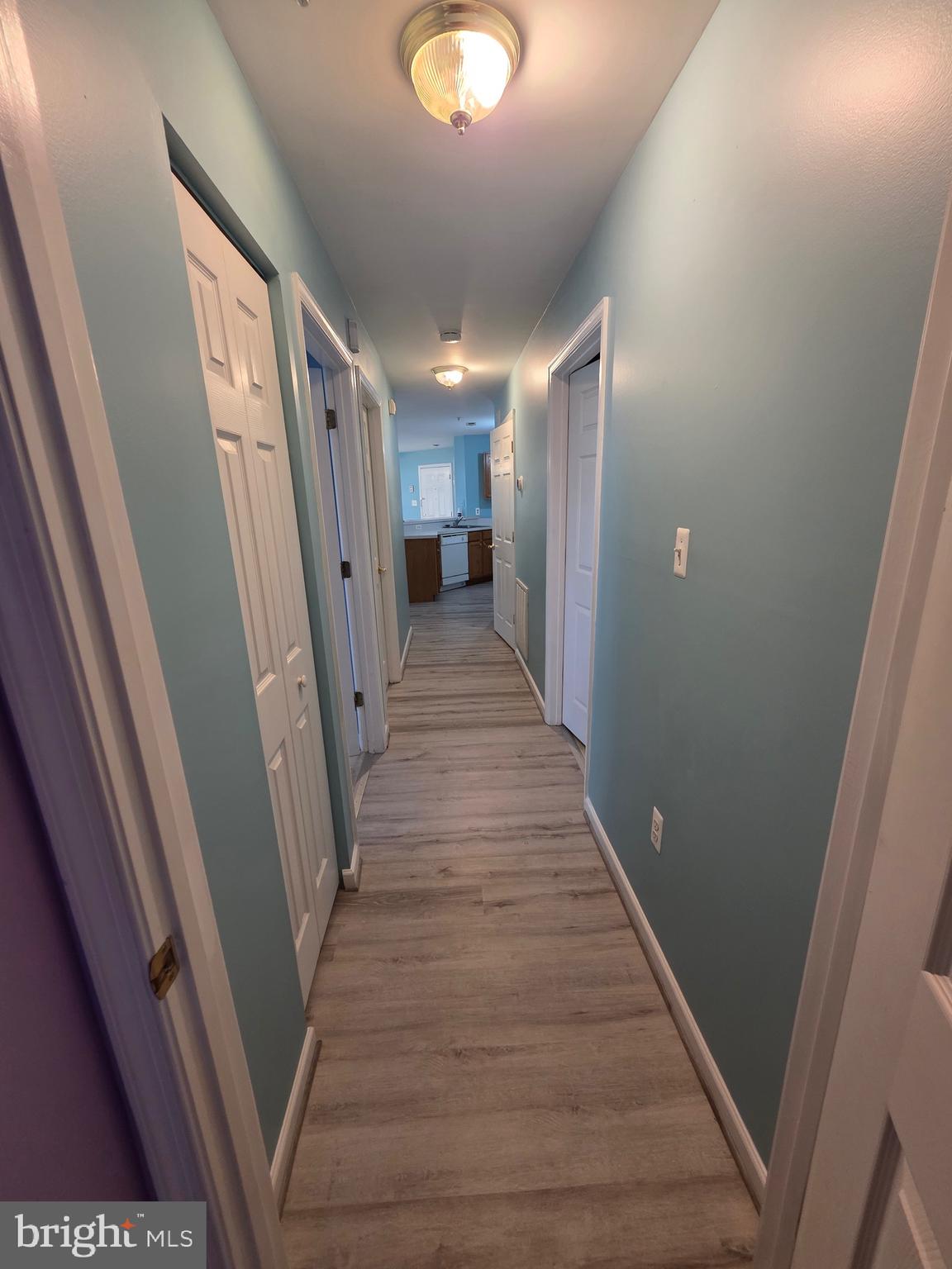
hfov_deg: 89.9
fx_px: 477
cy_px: 634
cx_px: 476
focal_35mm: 13
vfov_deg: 106.2
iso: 160
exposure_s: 1/60
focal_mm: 2.2
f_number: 1.9
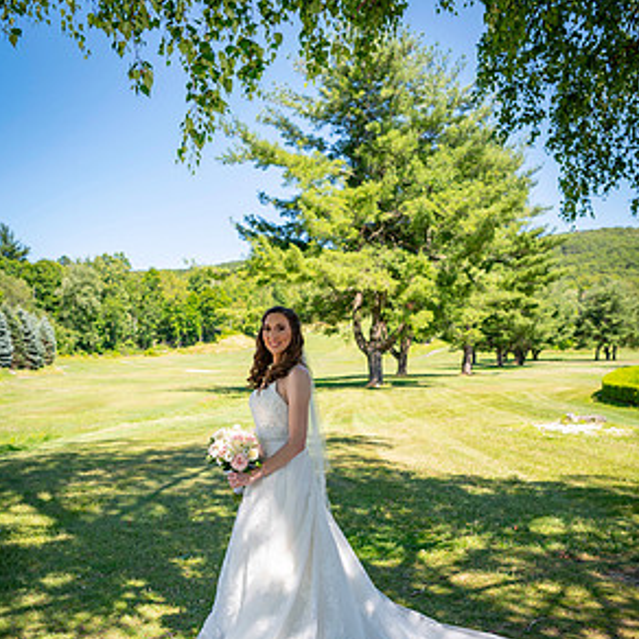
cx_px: 321
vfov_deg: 47.6
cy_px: 429
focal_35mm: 34
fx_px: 710
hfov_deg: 48.5
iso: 100
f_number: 3.2
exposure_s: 1/800
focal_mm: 26
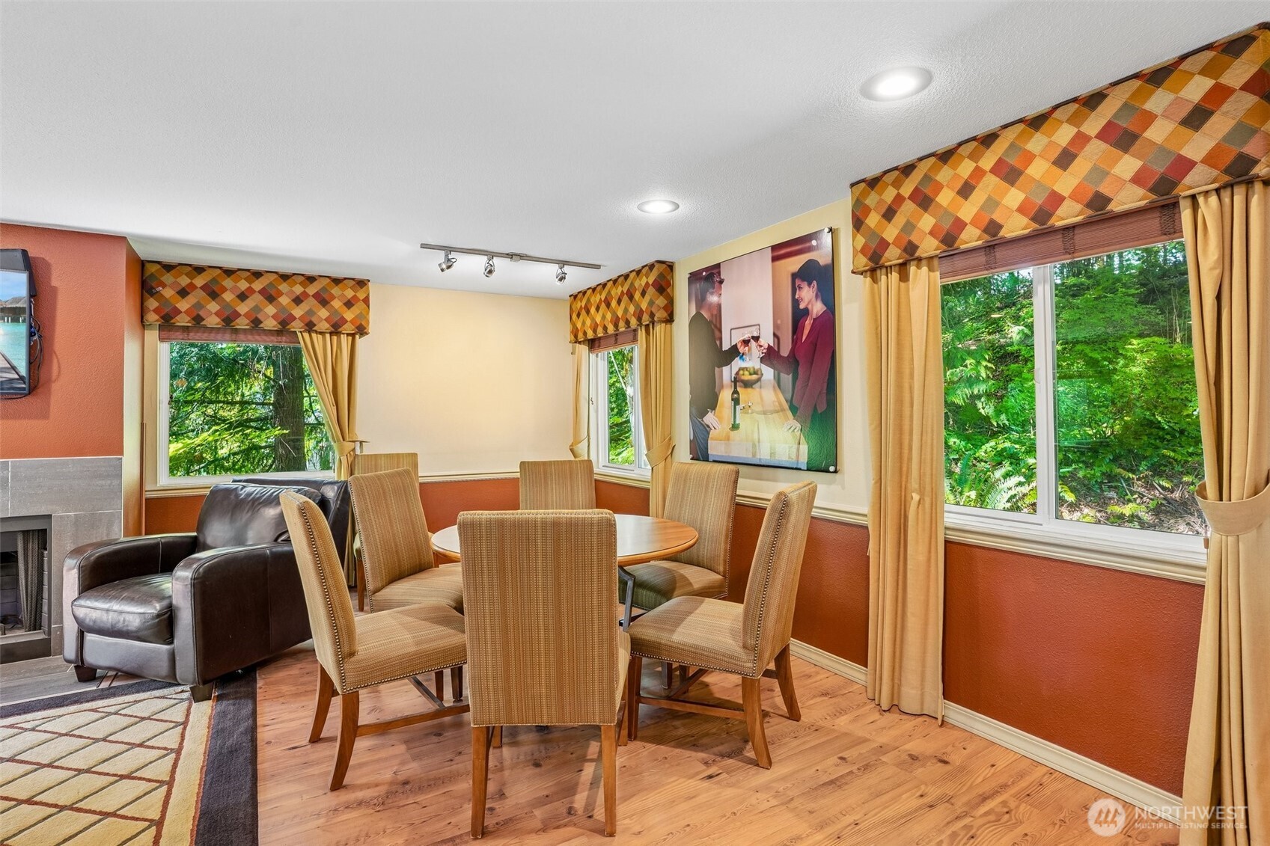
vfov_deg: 70.4
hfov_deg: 93.3
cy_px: 423
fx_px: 600
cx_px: 635
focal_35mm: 17
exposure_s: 1/6
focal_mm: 17
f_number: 8
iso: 400
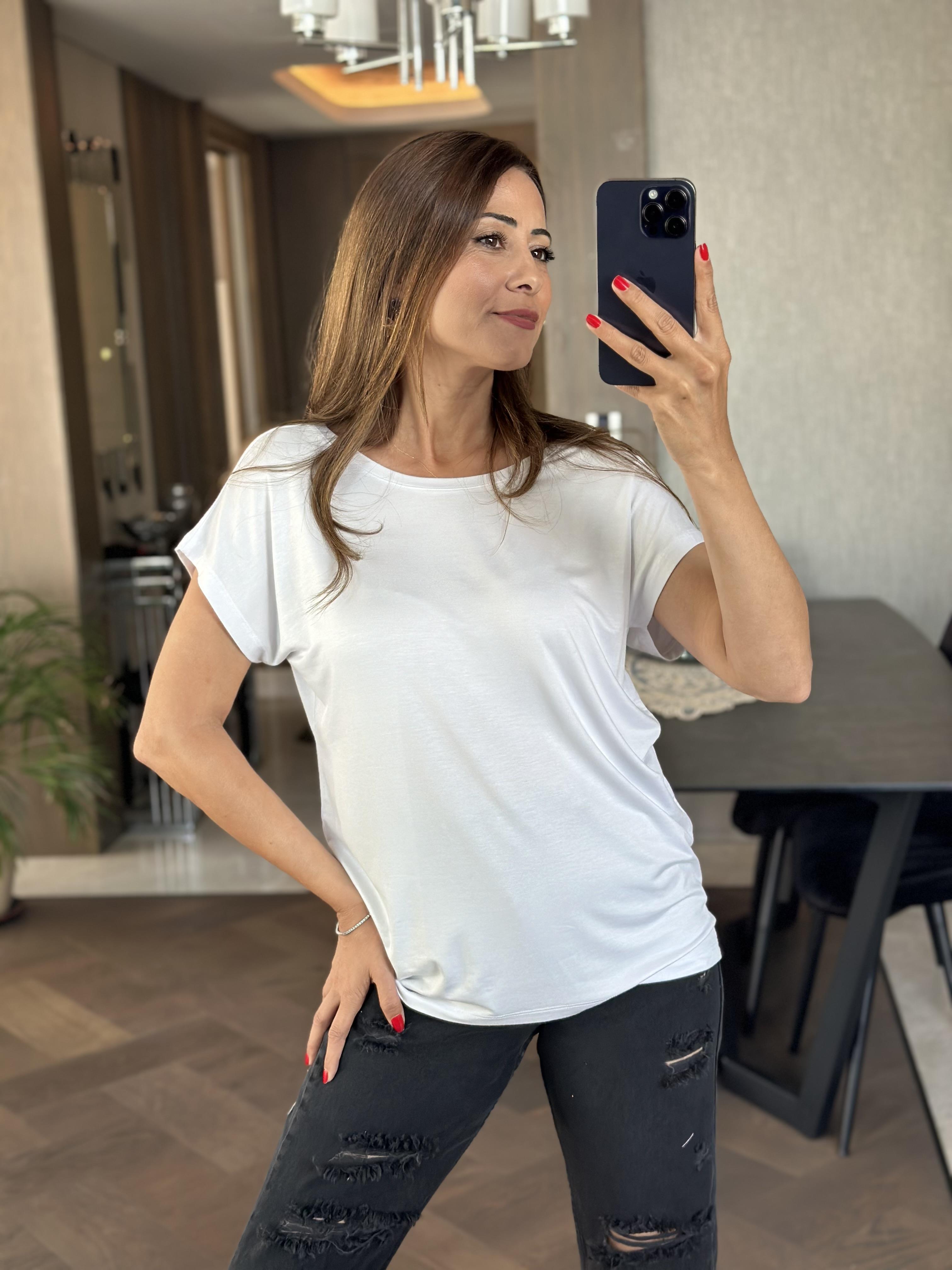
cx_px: 476
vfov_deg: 39.7
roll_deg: +4.0
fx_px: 1760
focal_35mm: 48
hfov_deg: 30.3
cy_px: 635
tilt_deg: -16.5
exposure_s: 1/86
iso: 125
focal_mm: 6.86
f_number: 1.78
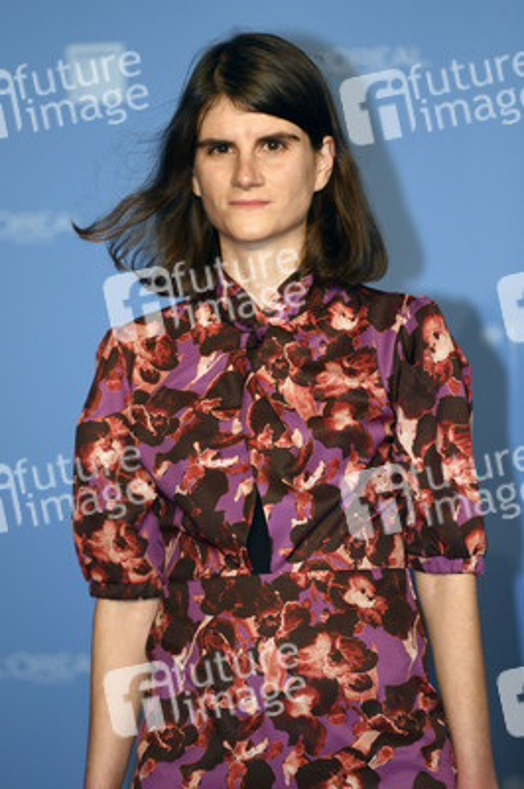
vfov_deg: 10.3
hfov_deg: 6.9
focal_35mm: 200
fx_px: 4374
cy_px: 394
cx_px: 262
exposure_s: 1/400
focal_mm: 200
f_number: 3.5
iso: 640
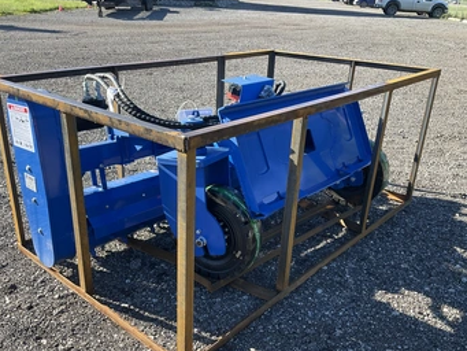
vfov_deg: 41.7
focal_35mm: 34
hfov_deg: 53.9
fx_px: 459
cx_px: 218
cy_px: 203
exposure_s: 1/367
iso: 25
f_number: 1.8
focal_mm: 3
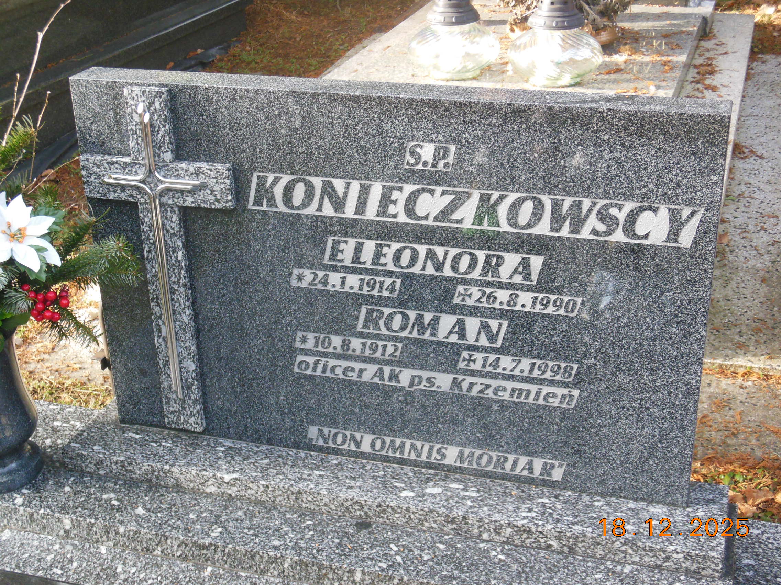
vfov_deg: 29.1
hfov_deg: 38.2
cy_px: 292
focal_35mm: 50
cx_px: 390
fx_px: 1128
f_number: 4
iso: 400
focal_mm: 8.9
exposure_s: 1/200
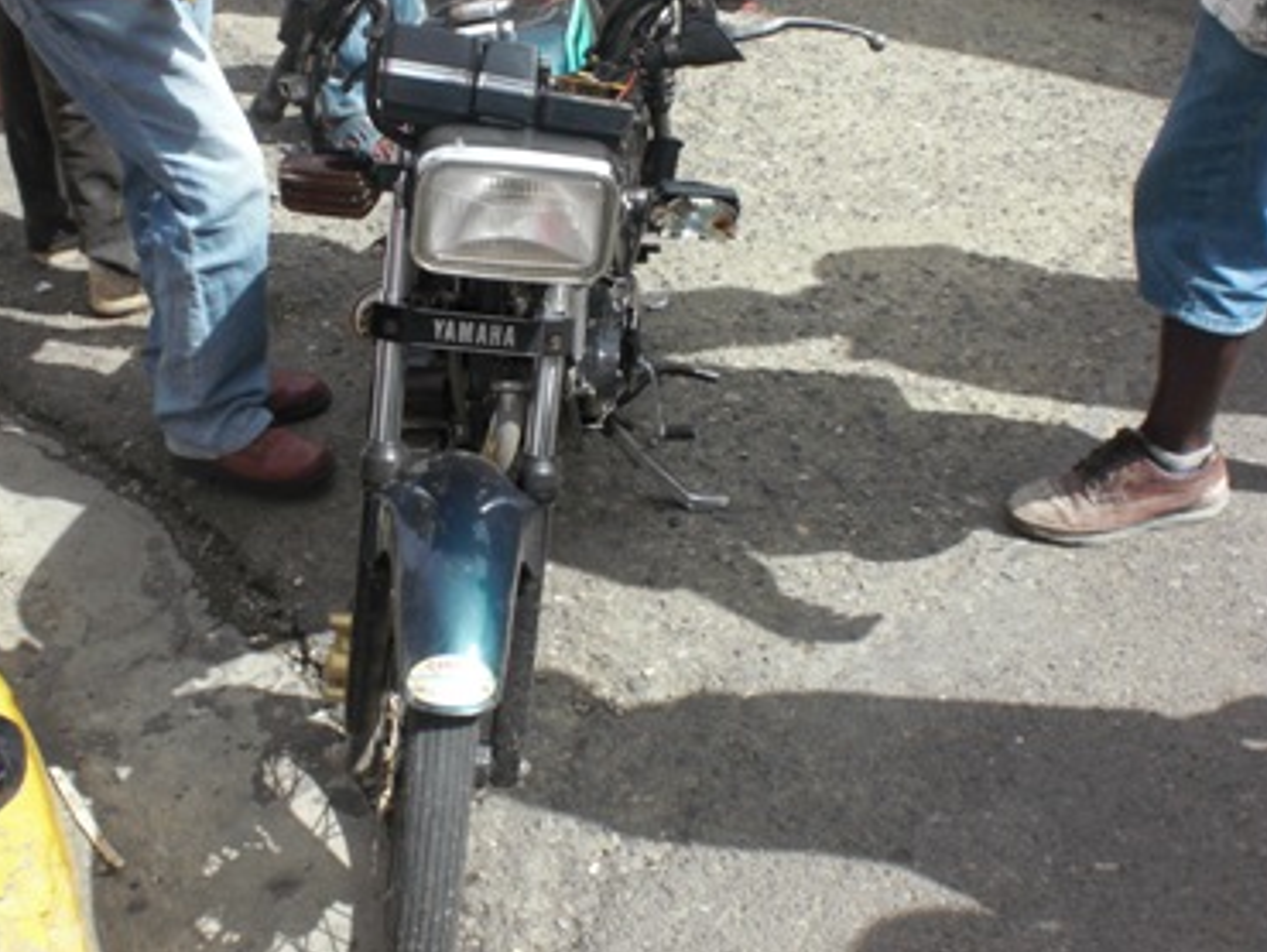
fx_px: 1685
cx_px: 524
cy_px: 507
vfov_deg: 31.5
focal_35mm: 46
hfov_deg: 41.1
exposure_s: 1/250
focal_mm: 6.3
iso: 64
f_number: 5.6
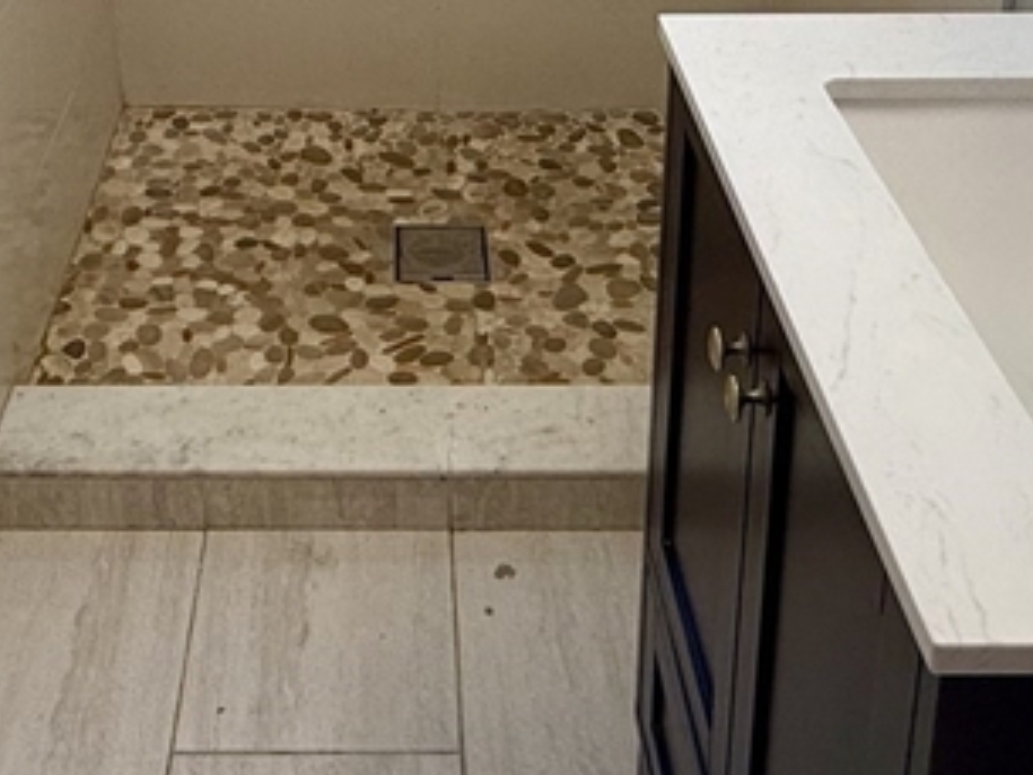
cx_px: 393
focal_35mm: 47
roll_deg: +0.4
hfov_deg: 40.2
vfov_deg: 26.3
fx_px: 1403
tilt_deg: -15.4
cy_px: -230
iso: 125
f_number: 2.2
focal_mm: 2.22
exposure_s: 1/99
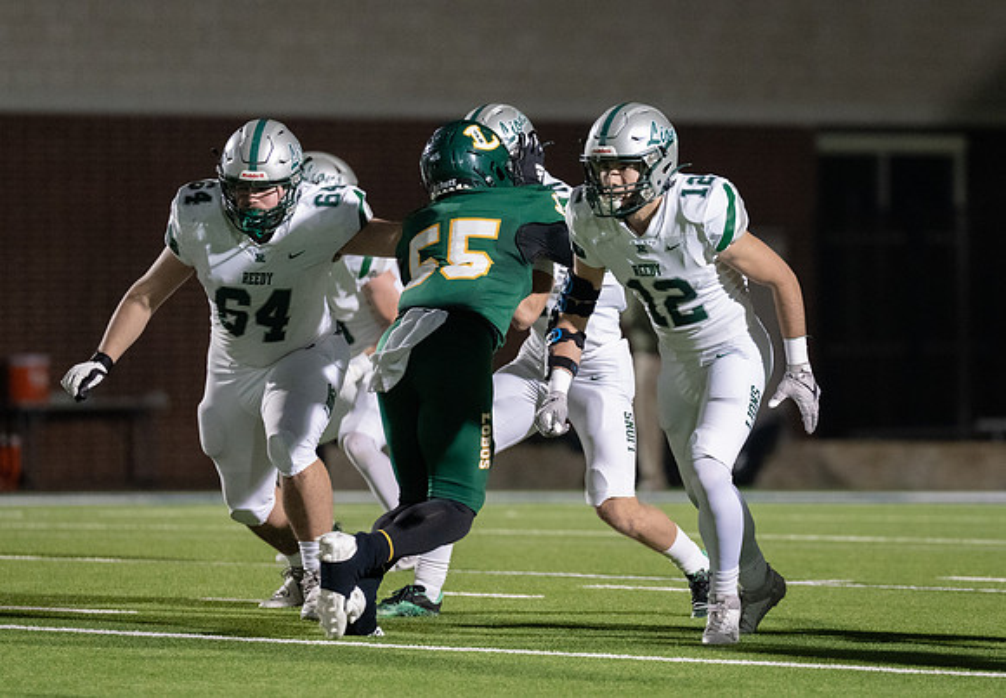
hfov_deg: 6.1
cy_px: 387
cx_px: 696
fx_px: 9375
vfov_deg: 4.3
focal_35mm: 331
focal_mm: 200
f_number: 2.8
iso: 4000
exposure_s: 1/1250
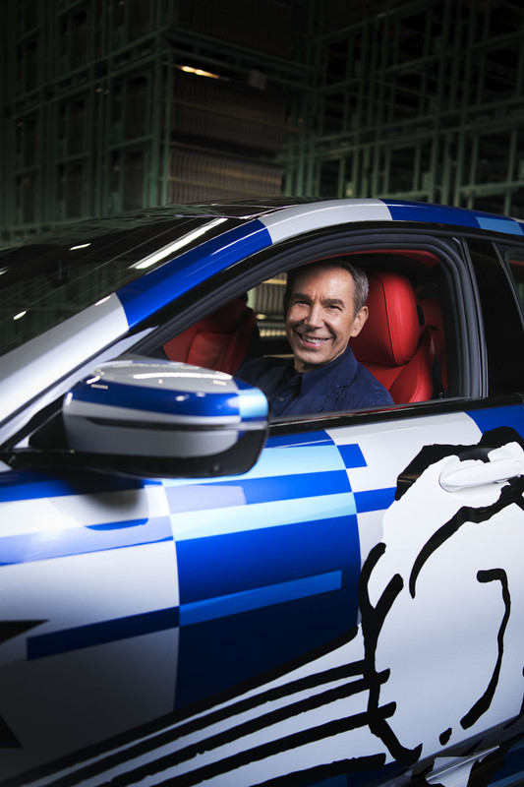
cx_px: 262
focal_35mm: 35
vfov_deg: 54.4
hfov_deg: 37.8
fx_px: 764
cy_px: 394
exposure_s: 1/100
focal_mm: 35
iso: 800
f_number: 2.8
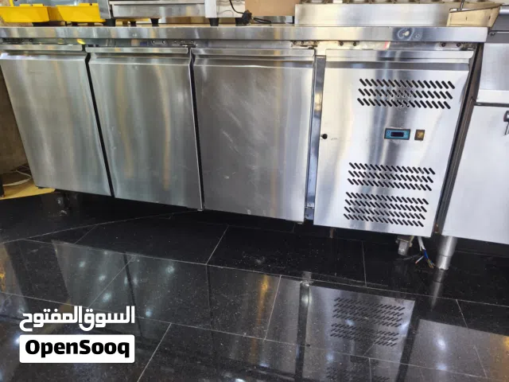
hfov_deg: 73.9
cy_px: 191
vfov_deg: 58.9
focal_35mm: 23
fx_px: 338
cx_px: 254
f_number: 1.65
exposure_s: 1/50
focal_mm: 6.18
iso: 500
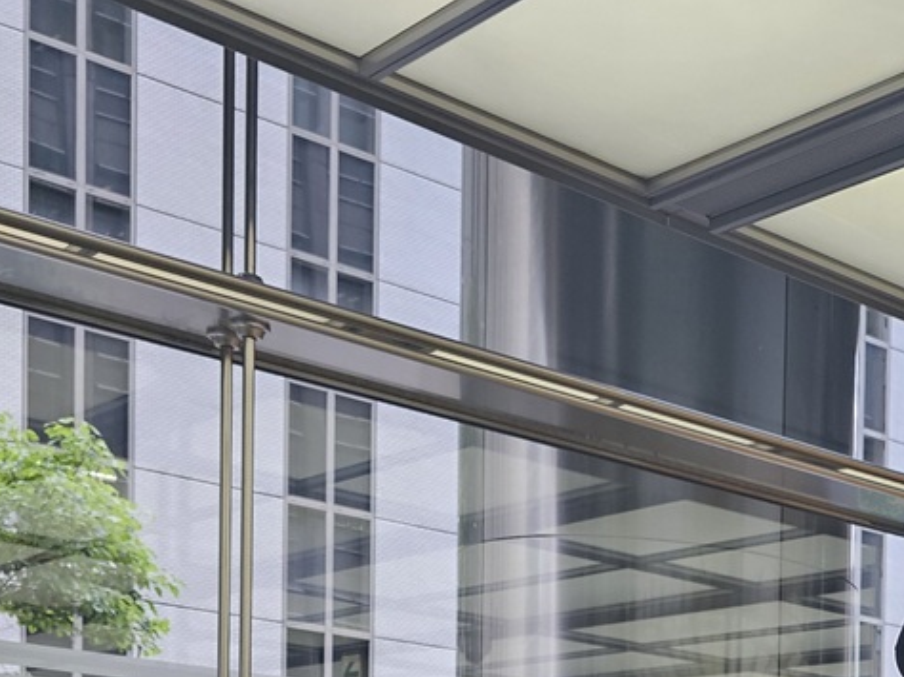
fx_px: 1775
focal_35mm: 68
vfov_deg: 19.1
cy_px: 997
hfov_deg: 24.9
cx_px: 1171
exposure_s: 1/180
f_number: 1.7
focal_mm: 6.3
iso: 125
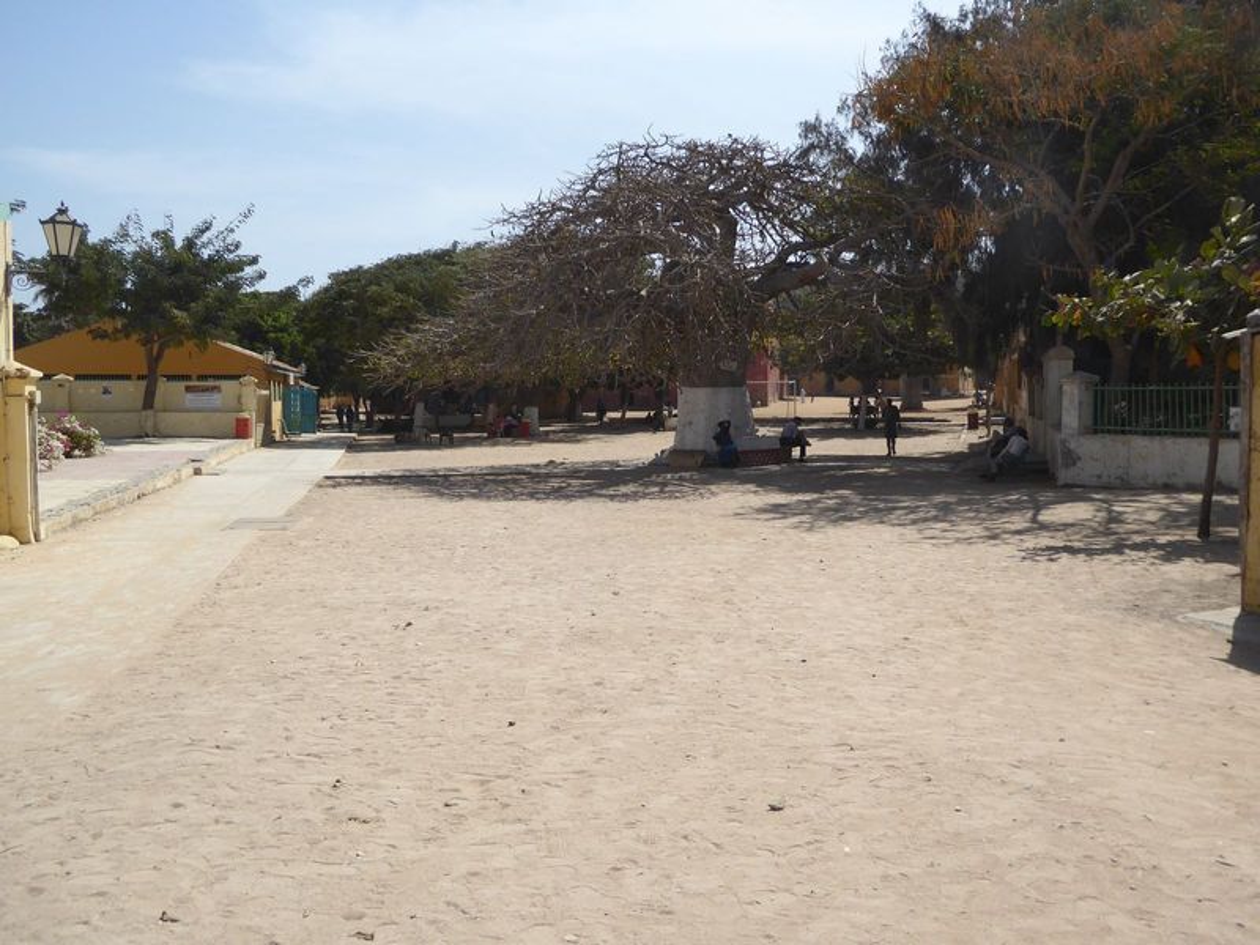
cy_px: 472
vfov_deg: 44.2
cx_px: 630
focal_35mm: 32
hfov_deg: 56.8
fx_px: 1165
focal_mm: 5.4
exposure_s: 1/1000
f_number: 3.5
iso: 80
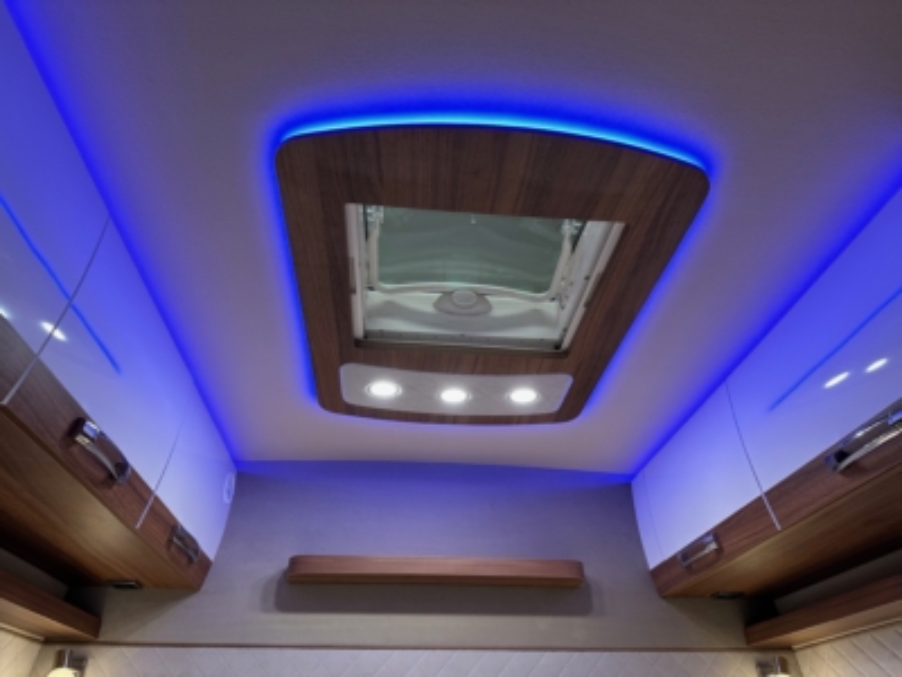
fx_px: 625
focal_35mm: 24
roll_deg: +0.3
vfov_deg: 56.8
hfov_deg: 71.6
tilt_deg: +34.2
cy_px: 338
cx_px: 451
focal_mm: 6.86
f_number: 1.78
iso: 125
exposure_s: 1/81
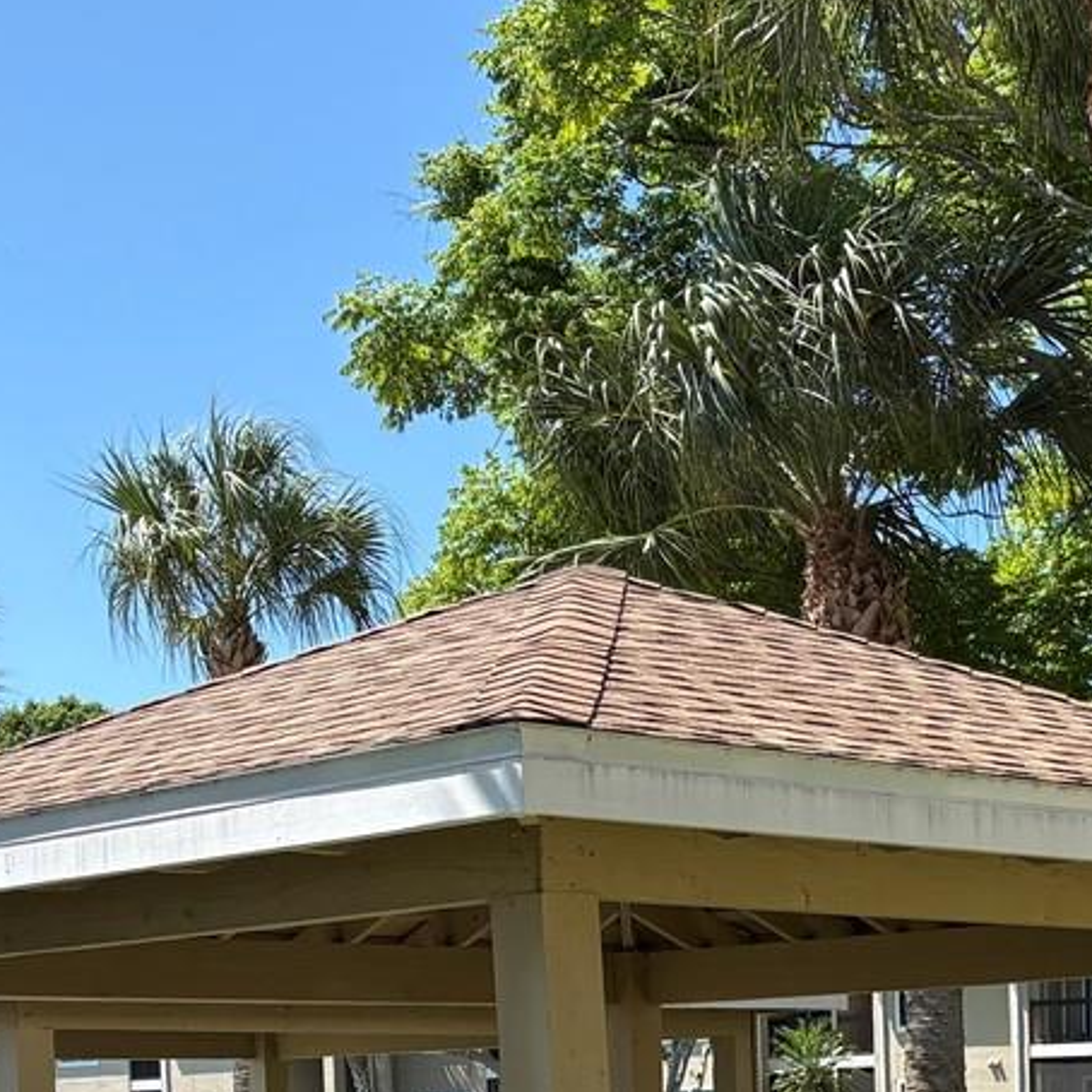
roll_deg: +2.0
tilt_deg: -4.1
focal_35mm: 81
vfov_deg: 20.0
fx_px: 2891
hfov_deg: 21.1
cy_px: 1318
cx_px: 871
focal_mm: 5.96
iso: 50
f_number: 1.6
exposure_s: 1/1799
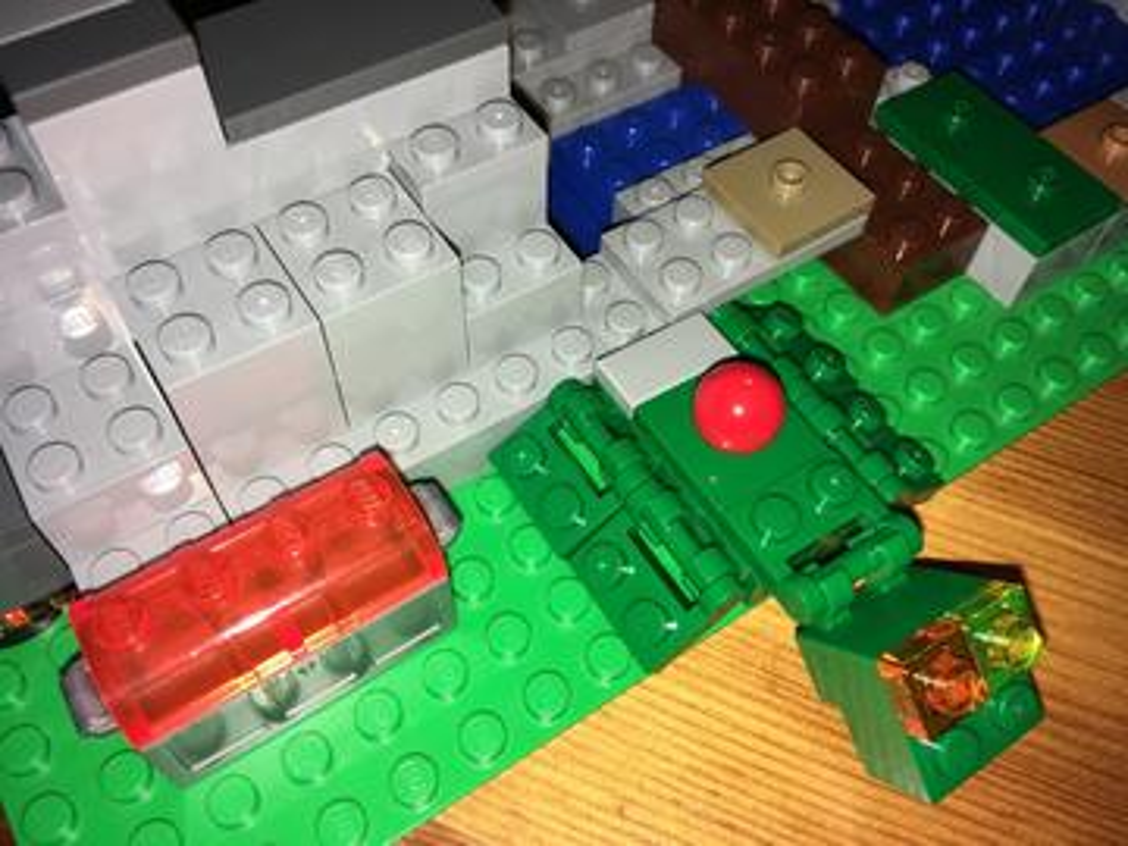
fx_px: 945
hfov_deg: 61.7
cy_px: 423
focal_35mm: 29
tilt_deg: -57.3
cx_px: 564
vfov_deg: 48.2
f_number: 2.2
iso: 25
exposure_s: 1/194
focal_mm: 4.15
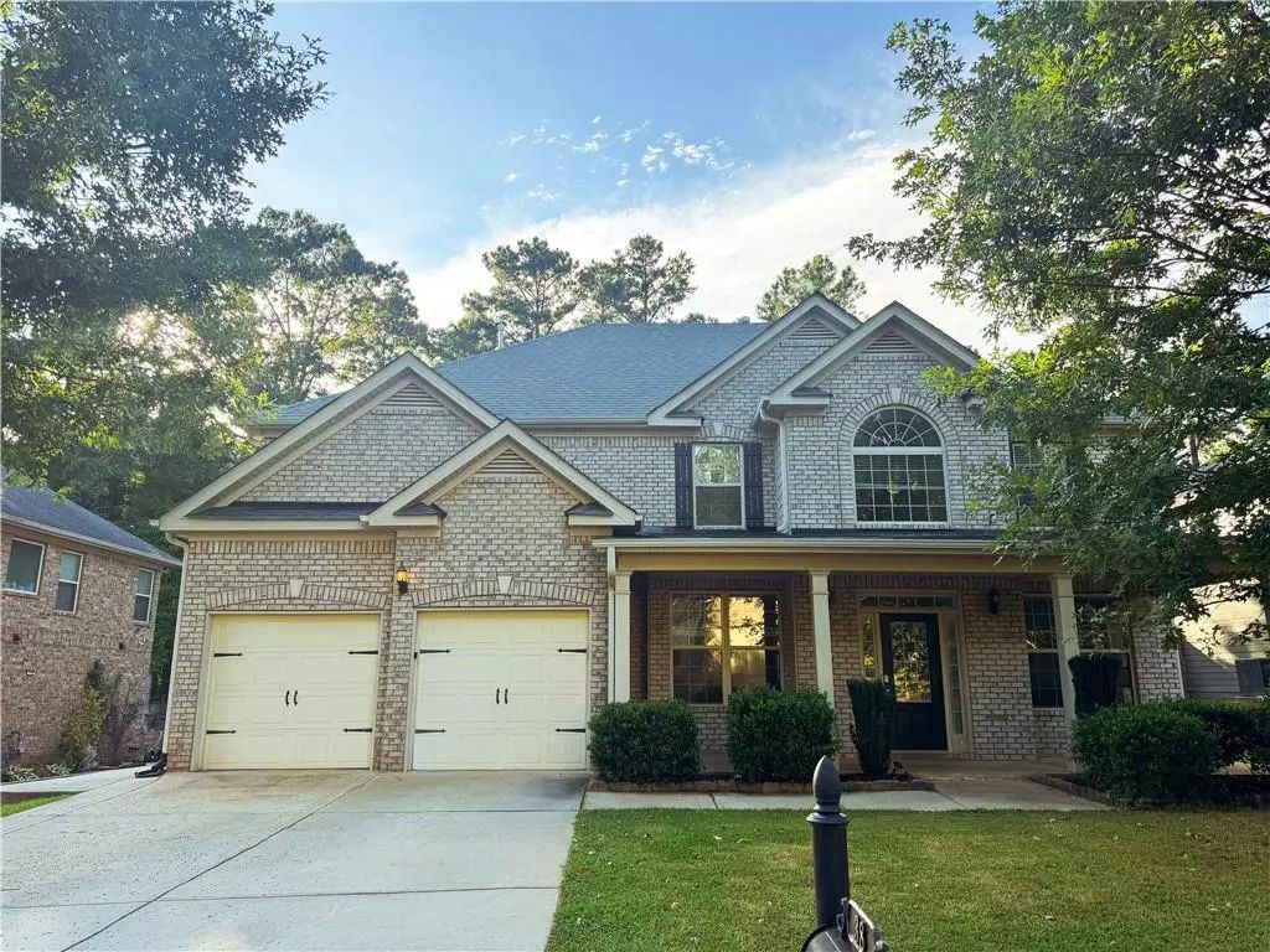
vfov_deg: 56.8
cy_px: 476
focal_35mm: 24
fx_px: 881
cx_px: 635
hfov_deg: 71.6
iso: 80
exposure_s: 1/1100
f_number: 1.8
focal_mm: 6.76
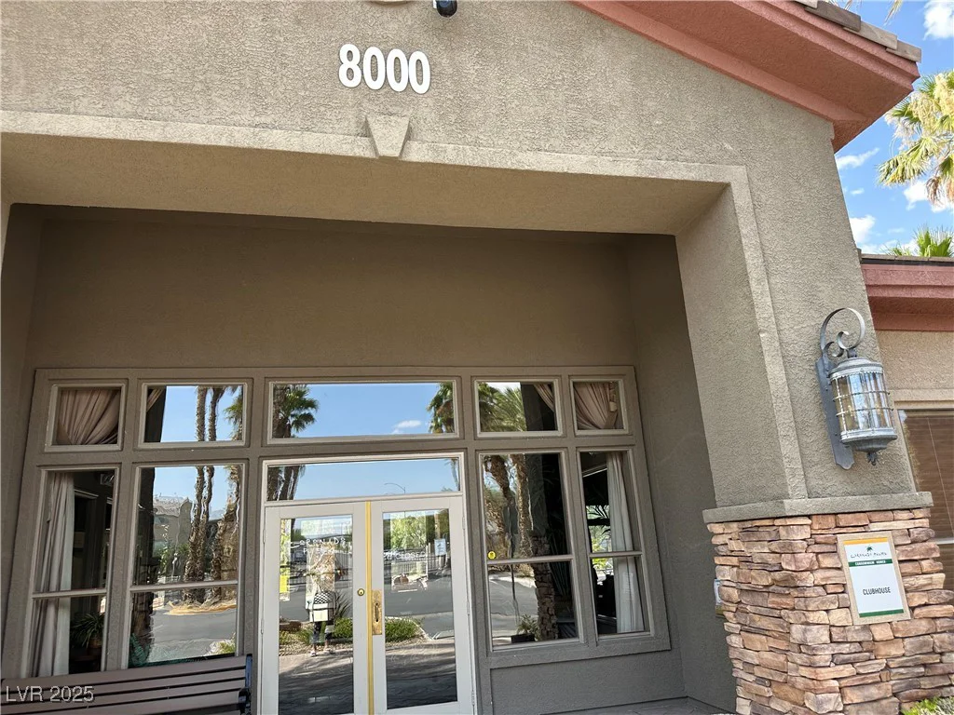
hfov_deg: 71.6
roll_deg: +3.5
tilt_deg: +16.3
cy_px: 358
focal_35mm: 24
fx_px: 661
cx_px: 477
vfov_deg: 56.8
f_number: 1.78
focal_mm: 6.86
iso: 80
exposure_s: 1/623
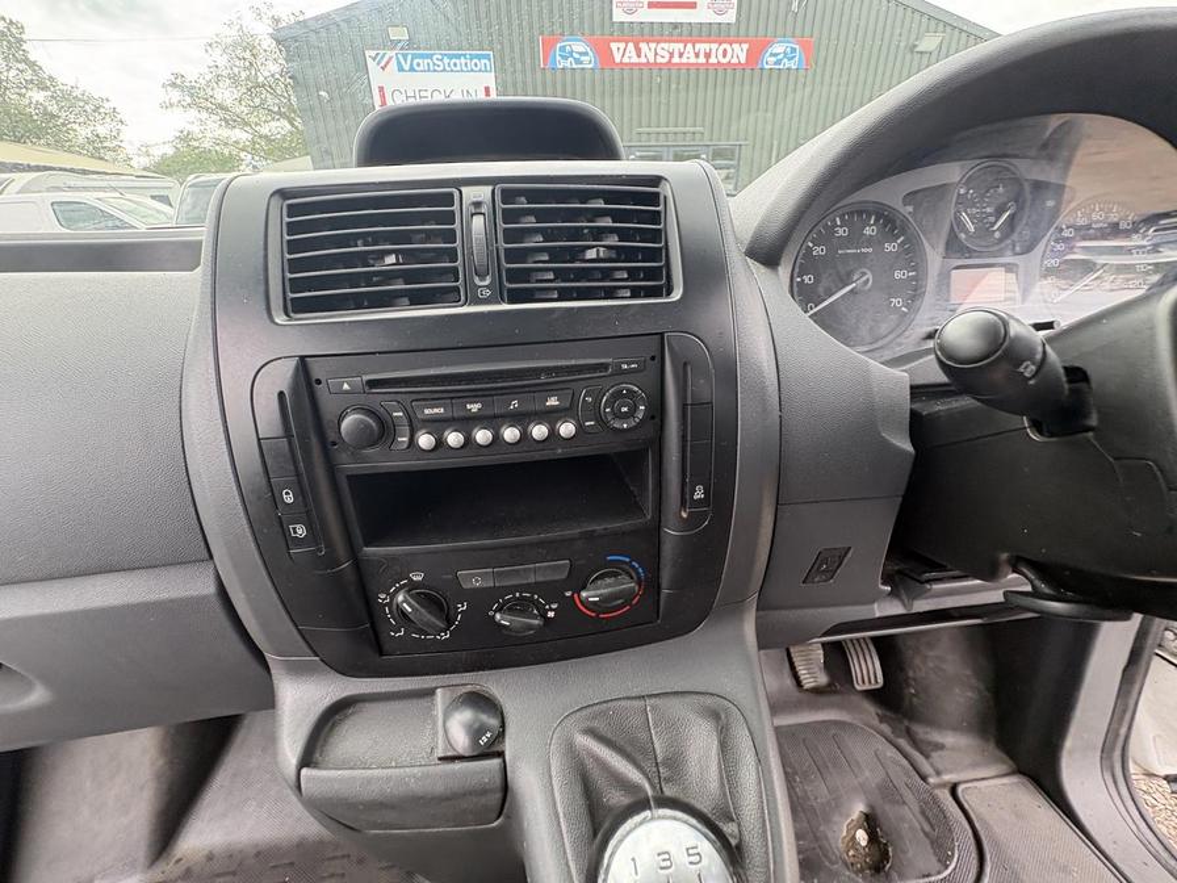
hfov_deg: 102.1
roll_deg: -3.9
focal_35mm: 14
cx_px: 588
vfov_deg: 85.7
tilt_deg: -25.5
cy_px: 442
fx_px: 476
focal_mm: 2.22
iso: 160
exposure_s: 1/99
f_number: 2.2
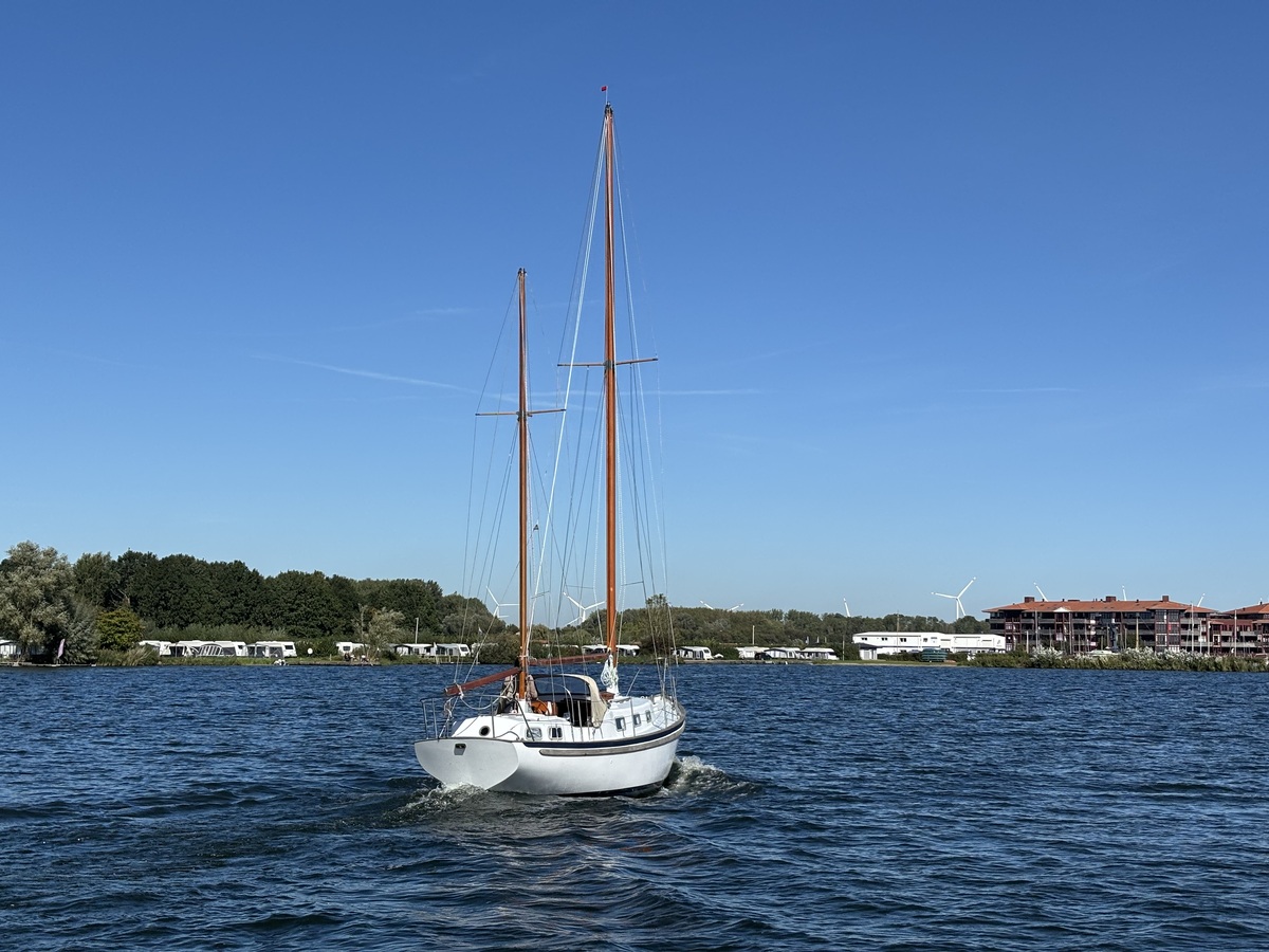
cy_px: 476
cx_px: 634
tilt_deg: +4.6
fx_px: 1906
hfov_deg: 36.8
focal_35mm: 52
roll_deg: -0.6
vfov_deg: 28.0
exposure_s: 1/4425
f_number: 1.6
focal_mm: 5.96
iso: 40
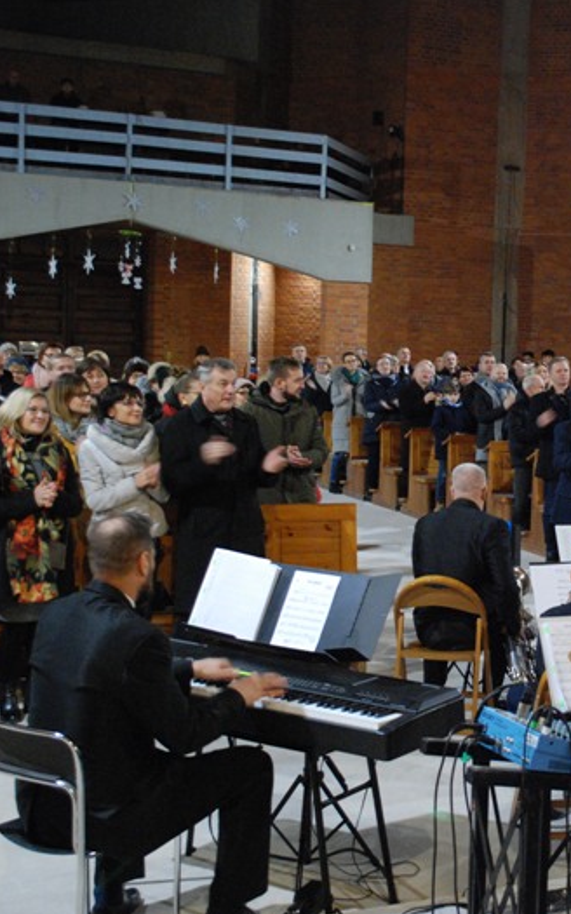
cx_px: 568
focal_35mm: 56
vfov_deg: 36.3
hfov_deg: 22.3
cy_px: 460
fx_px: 1395
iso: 1600
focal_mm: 24
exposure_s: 1/15
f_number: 4.2
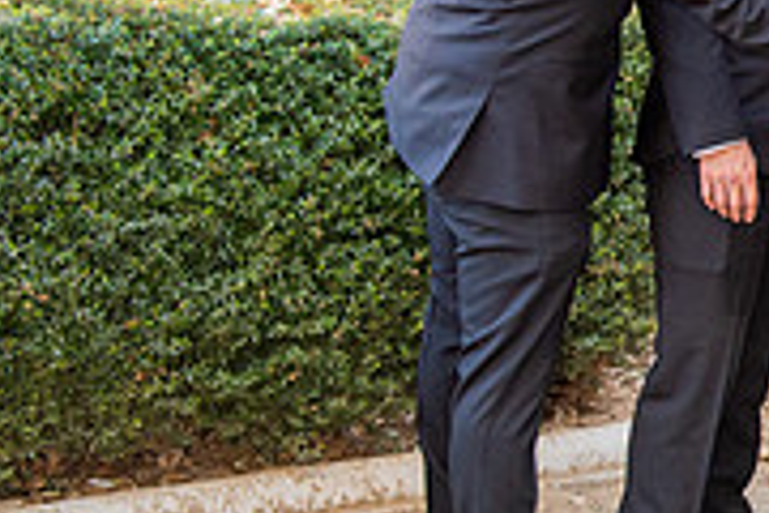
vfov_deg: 12.1
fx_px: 2414
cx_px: 1226
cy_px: 118
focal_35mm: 113
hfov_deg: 16.2
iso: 640
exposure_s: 1/200
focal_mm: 35
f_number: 4.5
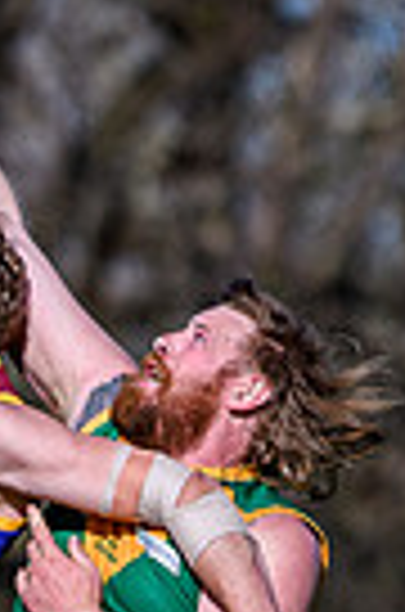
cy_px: 757
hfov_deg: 1.0
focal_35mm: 1402
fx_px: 23778
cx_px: 106
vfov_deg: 1.5
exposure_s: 1/5000
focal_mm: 185
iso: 160
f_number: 2.8
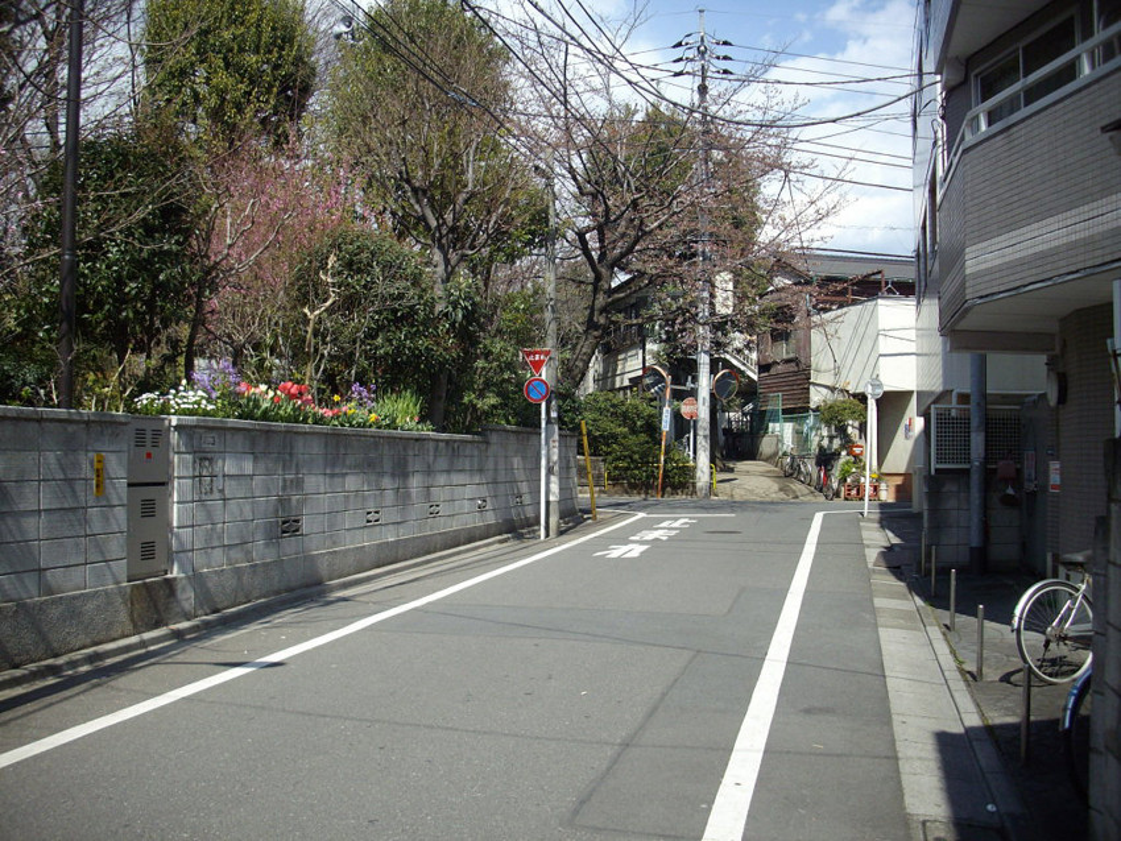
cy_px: 420
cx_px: 560
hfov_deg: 50.1
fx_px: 1199
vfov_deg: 38.7
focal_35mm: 37
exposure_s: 1/250
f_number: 5.6
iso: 80
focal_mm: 6.2
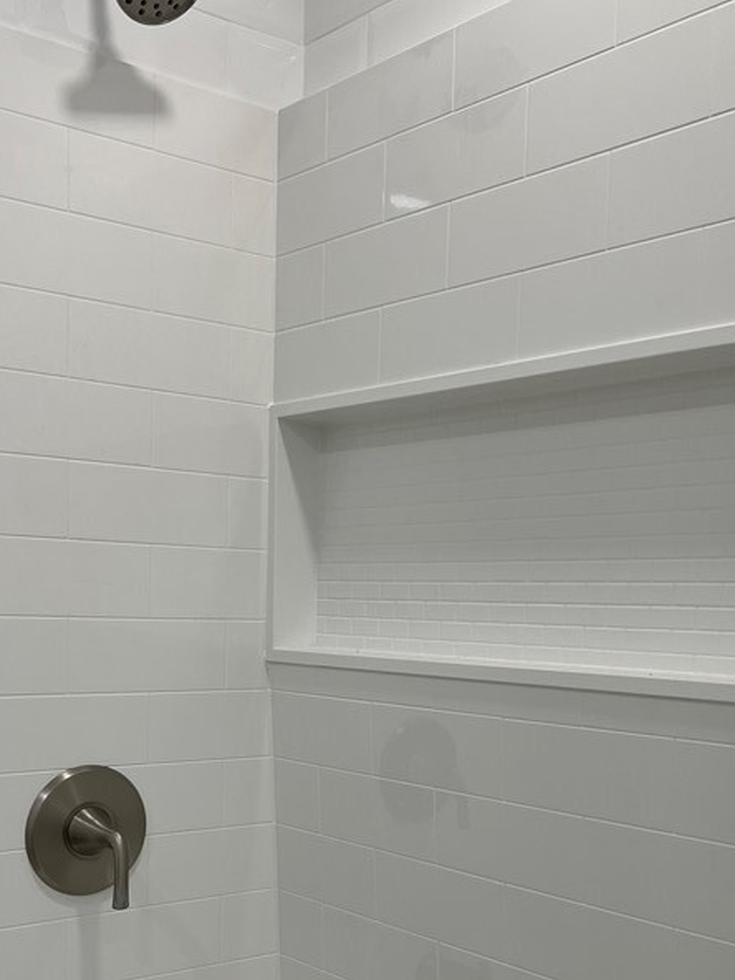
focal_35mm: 45
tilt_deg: -5.2
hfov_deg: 32.2
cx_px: 363
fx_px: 1274
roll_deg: -1.2
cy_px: 728
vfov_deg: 40.9
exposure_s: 1/120
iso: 40
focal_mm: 5.7
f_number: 1.5
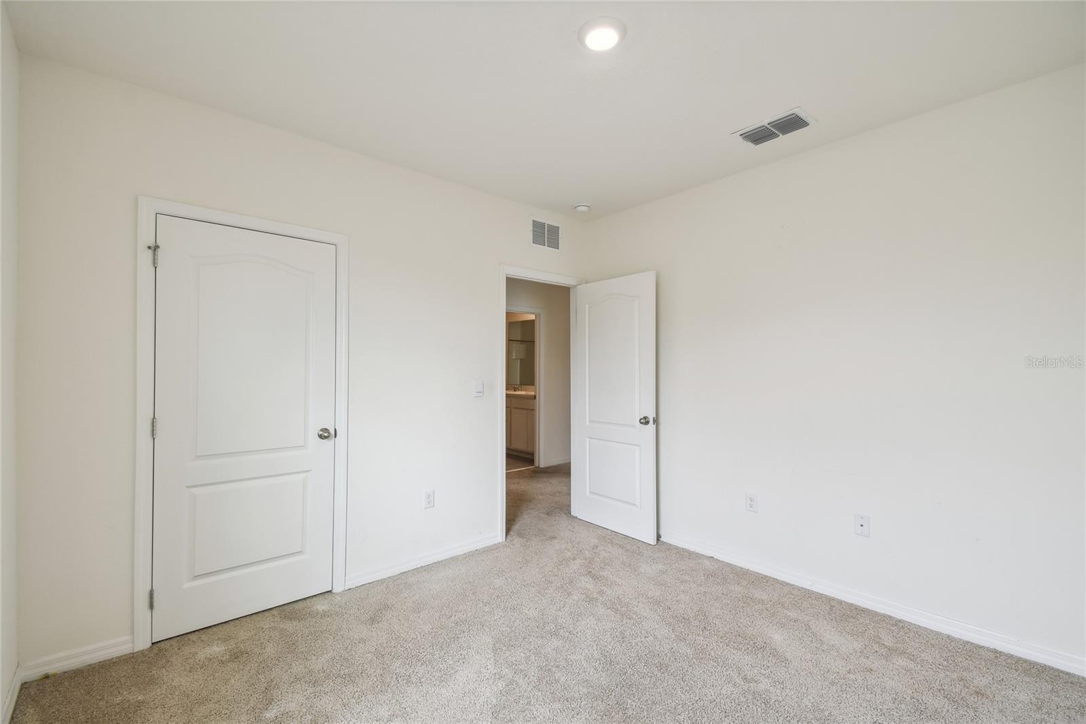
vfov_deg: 77.3
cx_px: 543
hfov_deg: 100.4
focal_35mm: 15
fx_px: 452
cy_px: 362
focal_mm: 10
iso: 100
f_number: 7.1
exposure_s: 1/40
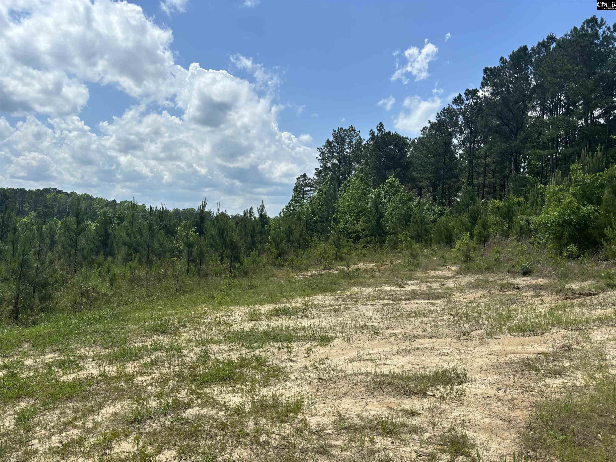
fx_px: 463
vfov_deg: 53.1
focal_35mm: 26
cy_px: 231
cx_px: 308
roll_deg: -1.6
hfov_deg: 67.3
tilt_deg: -0.5
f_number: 1.6
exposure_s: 1/5076
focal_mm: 5.96
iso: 50
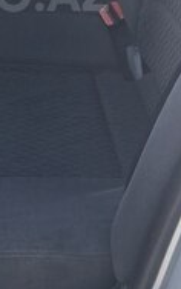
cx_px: -9
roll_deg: +13.4
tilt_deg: -23.3
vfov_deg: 24.2
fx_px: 637
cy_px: -6
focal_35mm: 81
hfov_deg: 15.8
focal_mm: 4.15
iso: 32
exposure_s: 1/50
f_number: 2.2
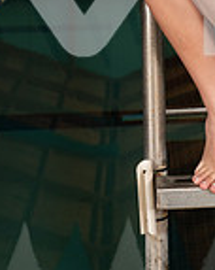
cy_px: -134
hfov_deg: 10.6
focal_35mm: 142
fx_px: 1132
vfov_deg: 12.9
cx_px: 272
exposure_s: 1/250
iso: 800
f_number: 7.1
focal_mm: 48
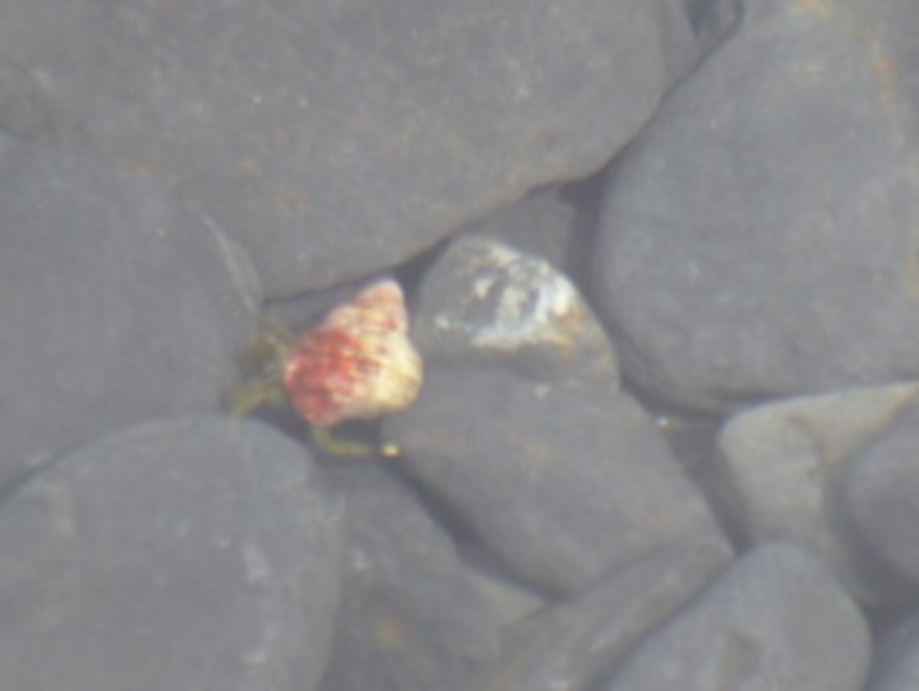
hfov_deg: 7.3
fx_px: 7172
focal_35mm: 270
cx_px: 460
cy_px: 346
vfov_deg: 5.5
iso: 125
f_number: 6.4
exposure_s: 1/125
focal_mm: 21.5
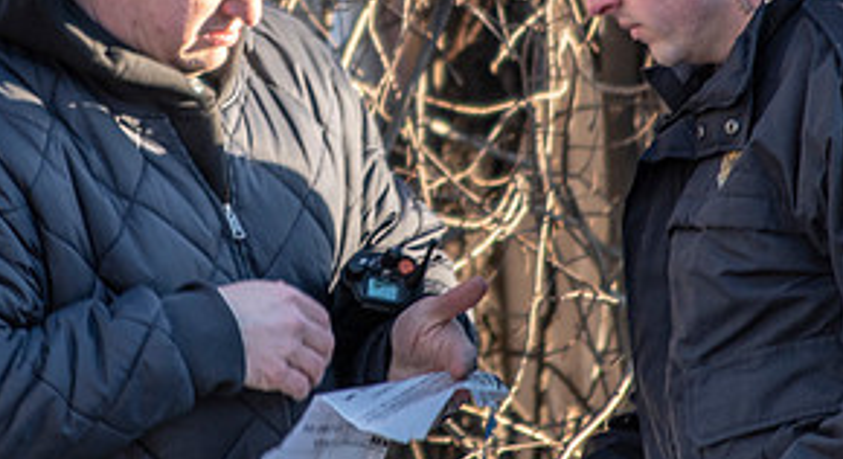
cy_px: 102
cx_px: 308
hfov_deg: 3.0
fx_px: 16351
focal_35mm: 737
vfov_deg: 1.6
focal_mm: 200
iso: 320
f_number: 5.6
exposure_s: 1/200
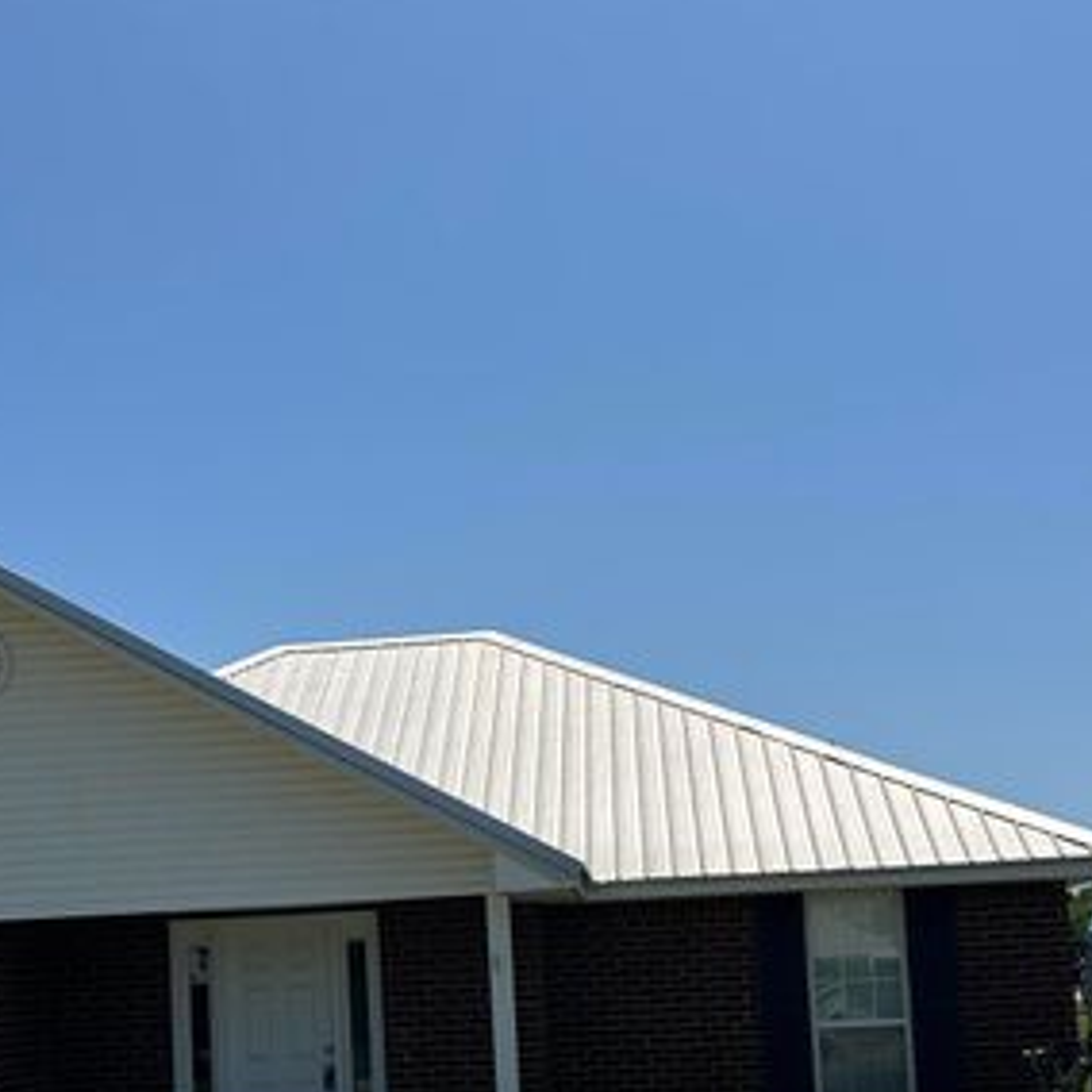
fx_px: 1927
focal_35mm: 54
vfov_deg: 31.1
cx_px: 442
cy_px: 825
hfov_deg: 31.6
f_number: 1.5
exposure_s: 1/7463
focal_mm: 5.7
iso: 50
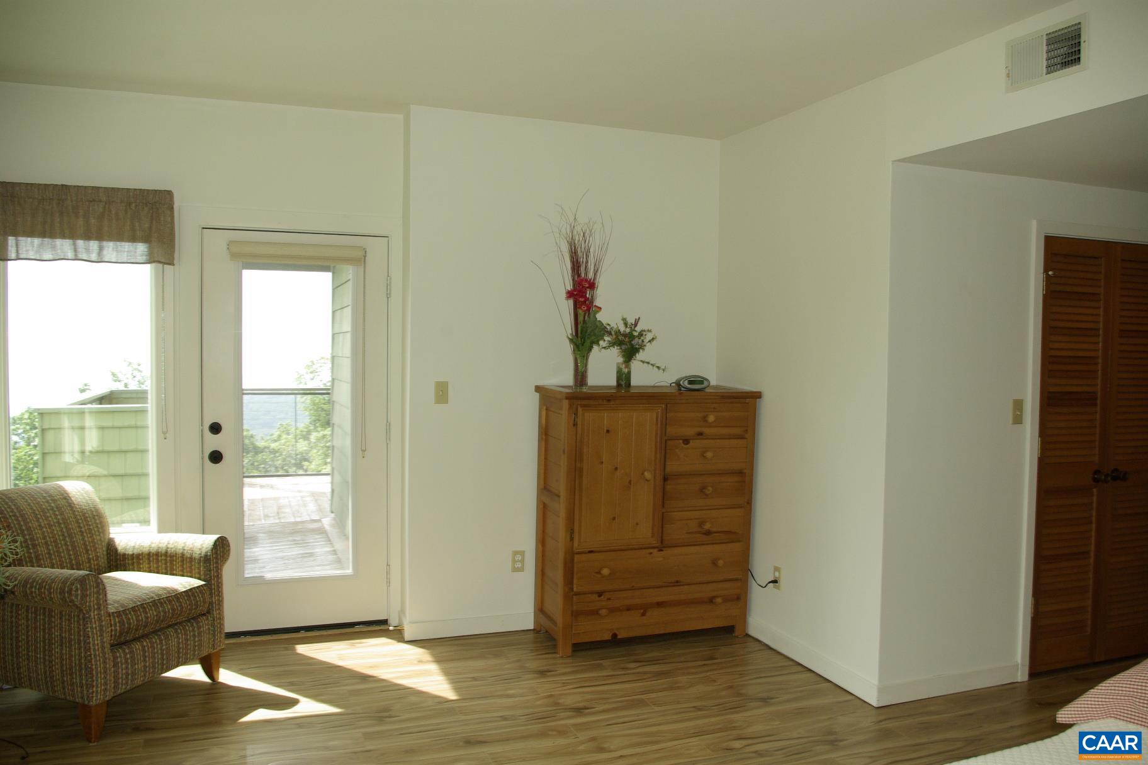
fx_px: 861
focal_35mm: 27
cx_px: 574
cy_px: 382
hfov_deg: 67.4
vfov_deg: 47.9
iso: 400
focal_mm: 18
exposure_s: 1/125
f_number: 8
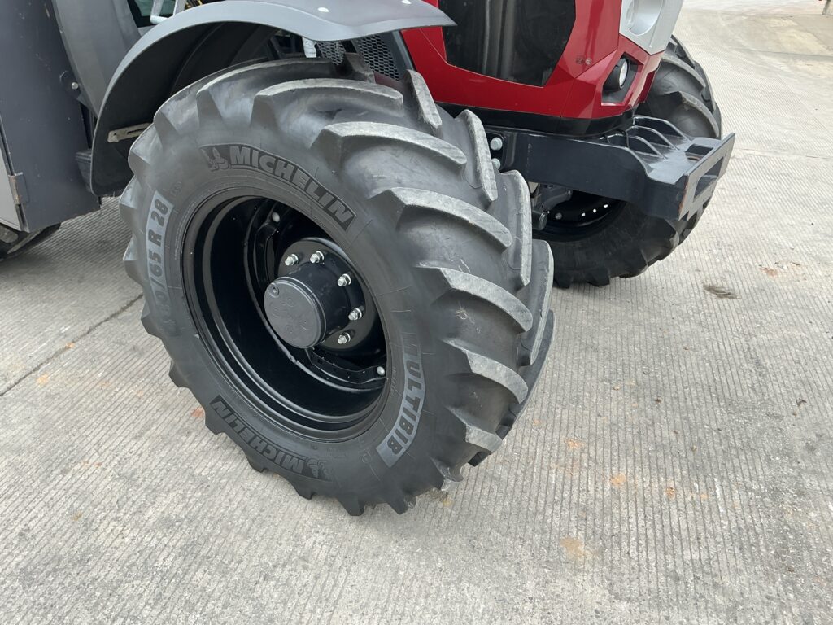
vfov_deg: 49.7
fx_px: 674
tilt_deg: -28.0
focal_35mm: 28
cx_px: 416
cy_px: 312
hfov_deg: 63.4
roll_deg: -1.2
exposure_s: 1/280
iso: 25
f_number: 1.8
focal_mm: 3
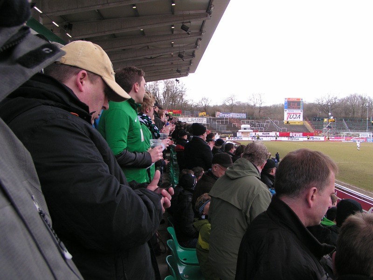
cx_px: 186
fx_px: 409
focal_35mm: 38
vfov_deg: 37.7
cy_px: 140
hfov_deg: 49.0
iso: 50
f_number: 5
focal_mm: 5.8
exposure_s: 1/160
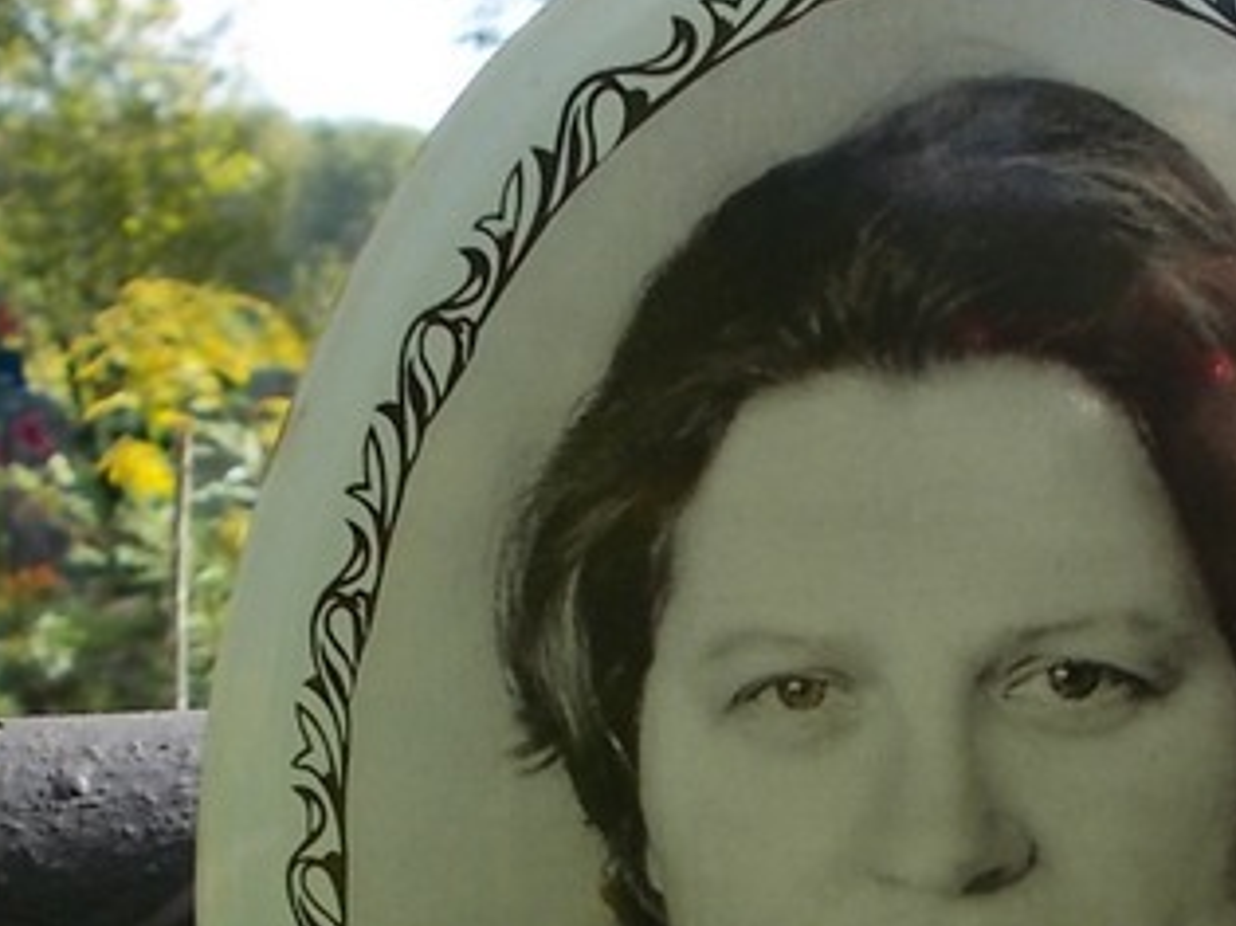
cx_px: 887
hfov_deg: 29.1
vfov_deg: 21.2
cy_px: 1008
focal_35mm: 66
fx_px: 2356
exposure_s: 1/320
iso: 80
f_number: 3.2
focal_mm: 4.6
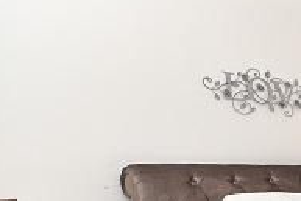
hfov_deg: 24.3
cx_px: 504
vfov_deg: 25.3
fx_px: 427
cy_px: 200
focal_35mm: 51
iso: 160
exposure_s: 1/50
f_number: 10
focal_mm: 15
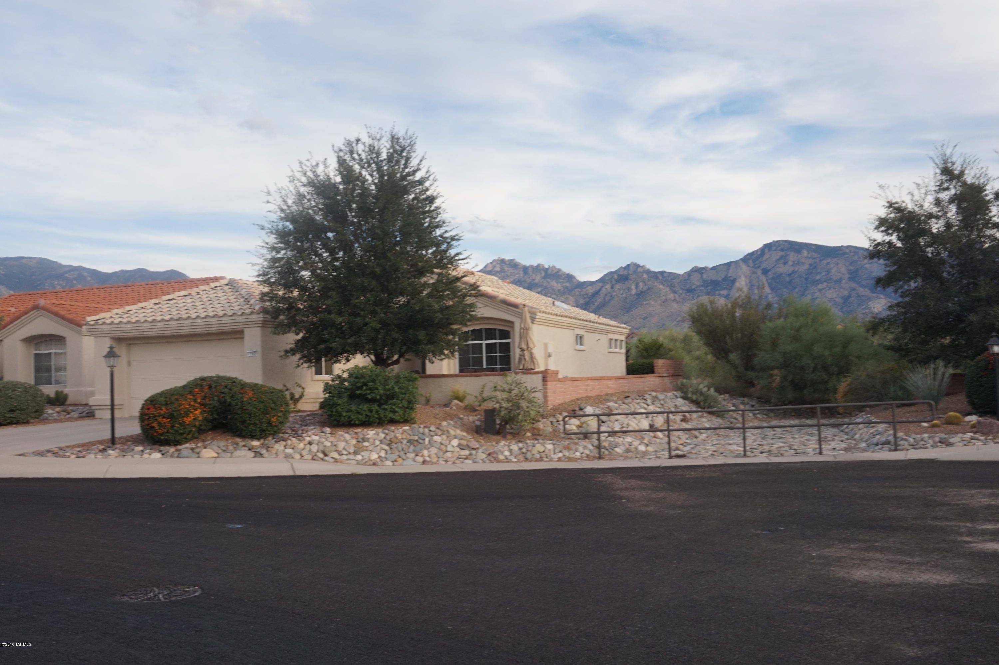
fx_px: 915
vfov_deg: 39.9
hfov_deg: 57.2
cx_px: 500
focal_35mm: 33
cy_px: 332
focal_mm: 22
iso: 320
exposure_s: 1/125
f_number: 11
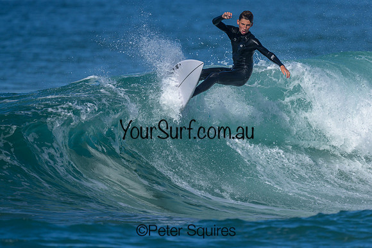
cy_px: 153
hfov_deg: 1.9
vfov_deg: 1.3
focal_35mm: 1101
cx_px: 229
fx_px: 11374
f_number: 6.3
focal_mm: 800
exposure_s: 1/2000
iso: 200
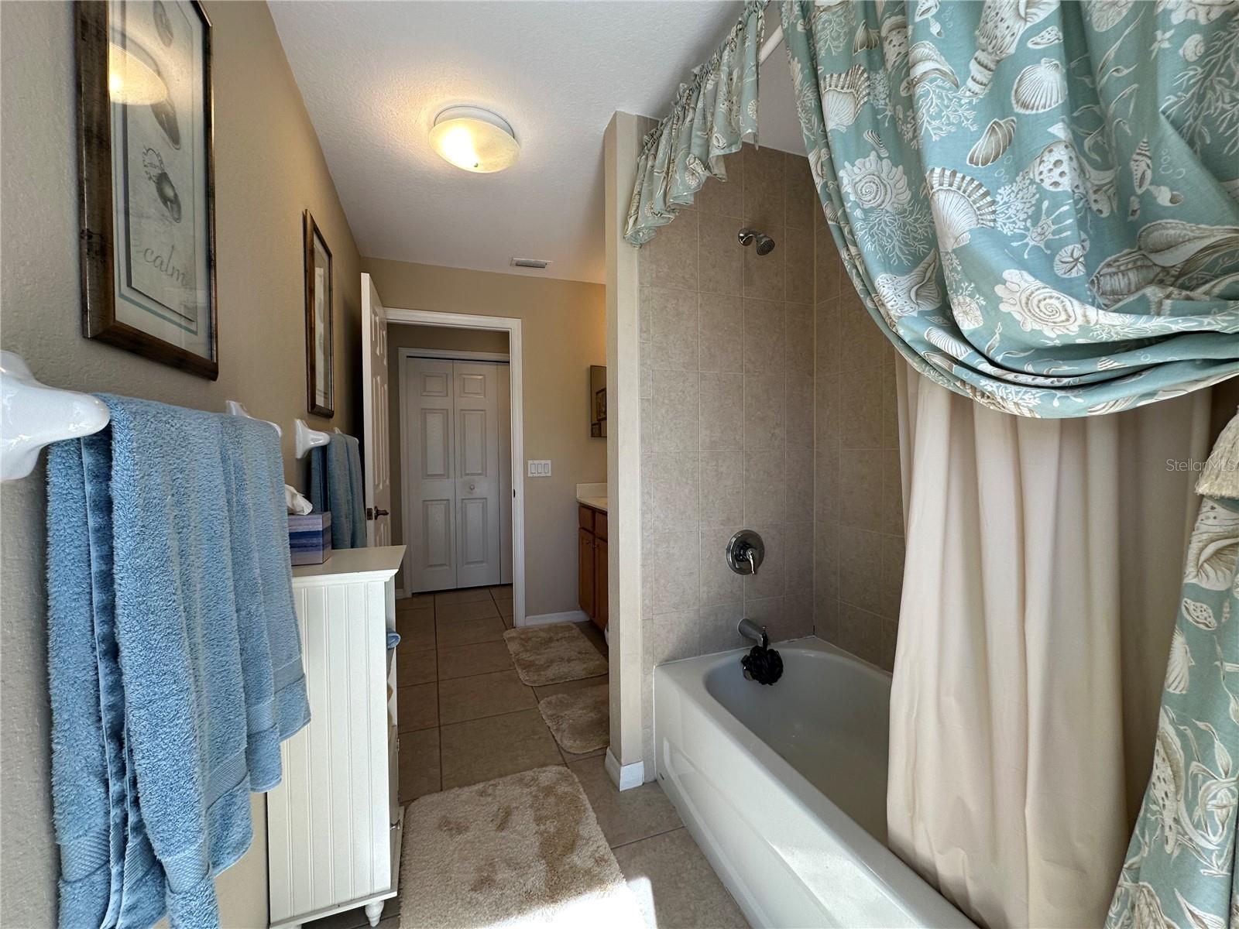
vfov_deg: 85.7
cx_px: 620
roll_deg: +0.6
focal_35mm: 14
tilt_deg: -1.4
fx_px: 501
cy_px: 464
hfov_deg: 102.1
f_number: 2.2
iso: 80
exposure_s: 1/120
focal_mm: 2.22
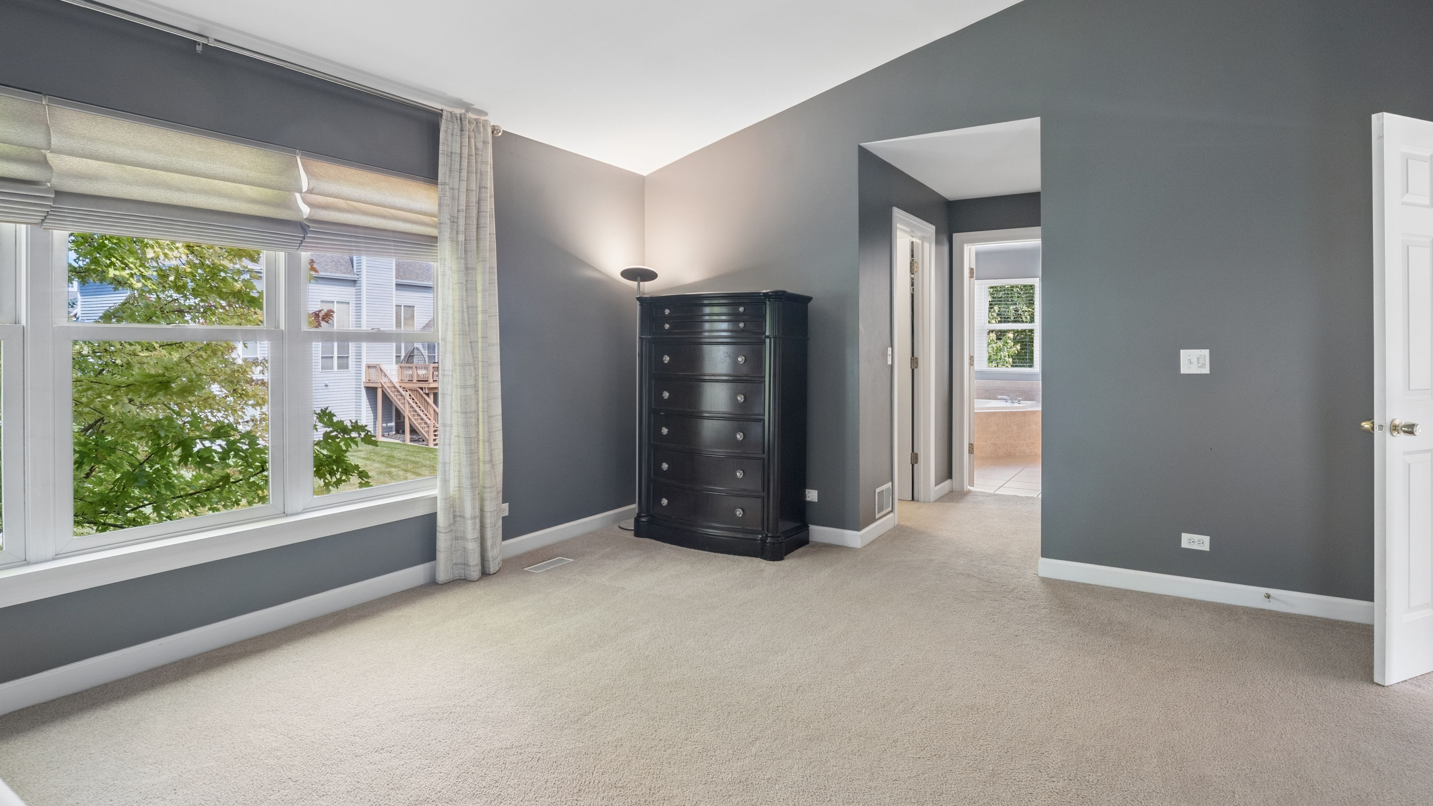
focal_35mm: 18
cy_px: 342
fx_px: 684
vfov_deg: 60.7
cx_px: 721
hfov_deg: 92.7
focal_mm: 14
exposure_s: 1/50
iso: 640
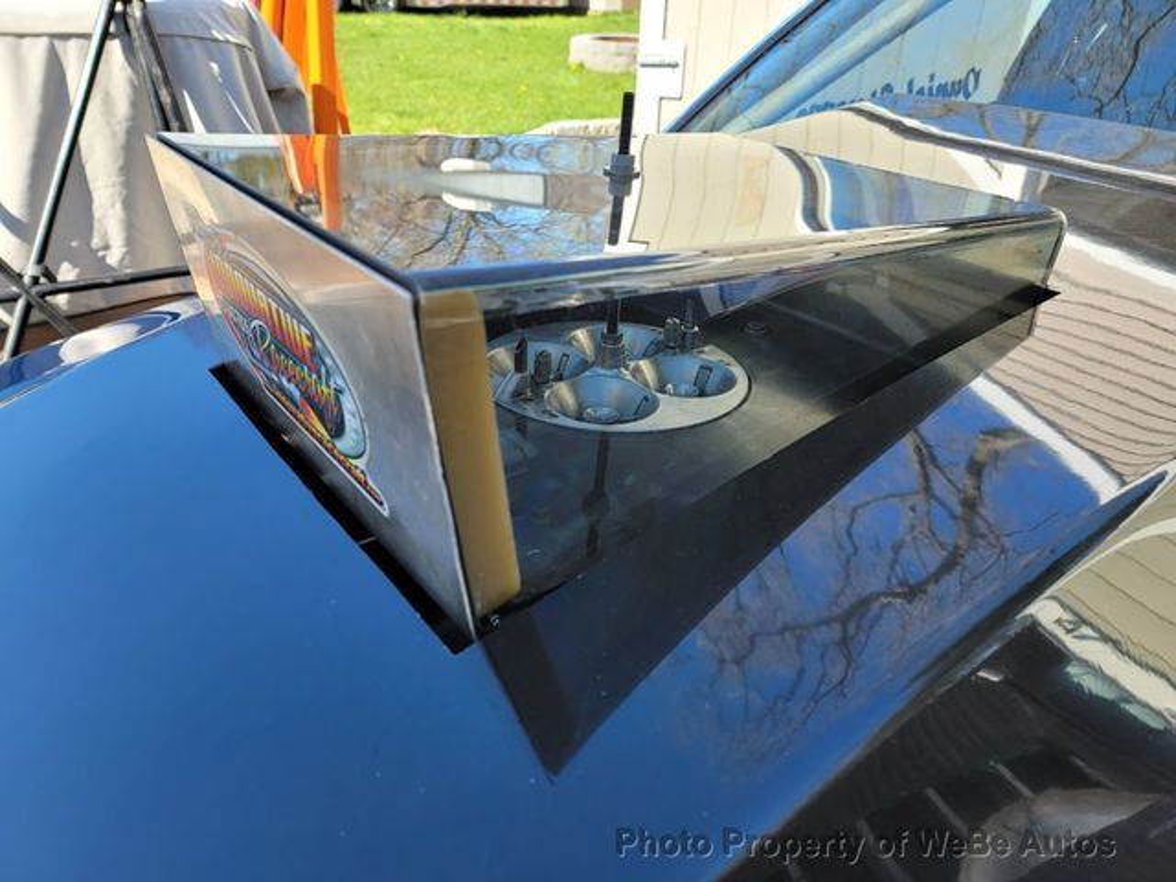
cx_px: 588
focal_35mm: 24
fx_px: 815
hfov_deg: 71.6
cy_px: 441
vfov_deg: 56.8
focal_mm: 6.7
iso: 16
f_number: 1.8
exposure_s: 1/154
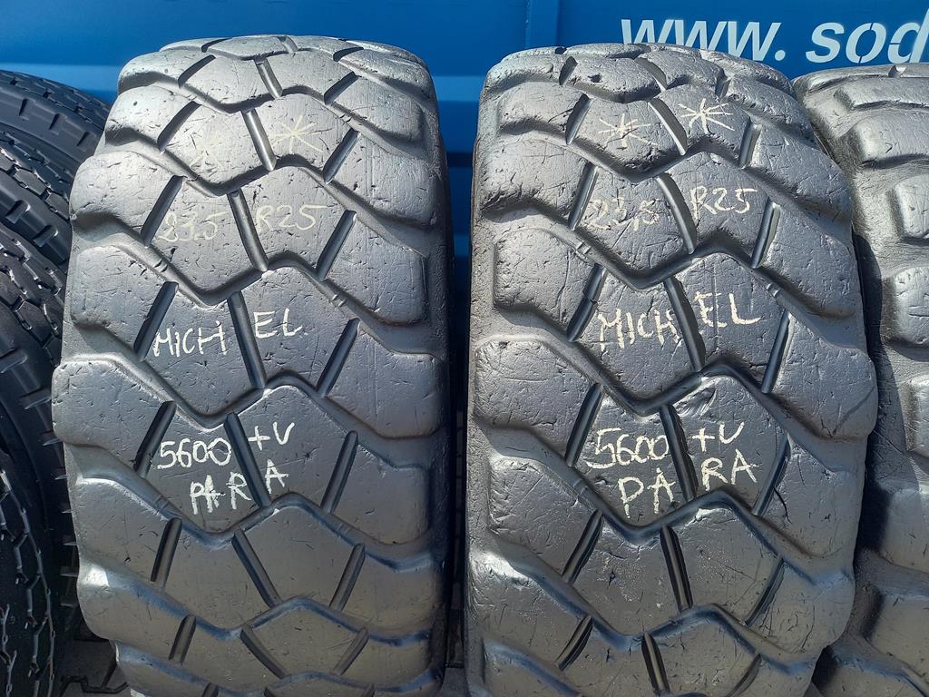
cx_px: 464
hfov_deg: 69.4
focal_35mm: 25
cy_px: 348
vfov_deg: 54.9
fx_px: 671
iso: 50
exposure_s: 1/232
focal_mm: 4.65
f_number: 1.8
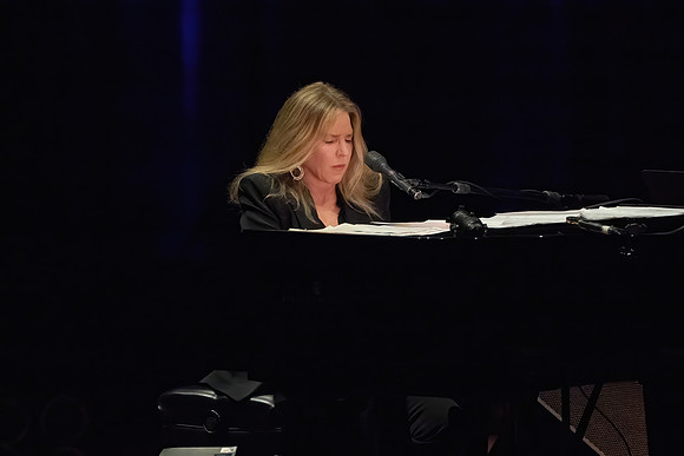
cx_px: 433
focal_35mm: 507
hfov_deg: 4.1
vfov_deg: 2.7
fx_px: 9632
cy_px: 289
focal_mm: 400
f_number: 8
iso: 20000
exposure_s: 1/320
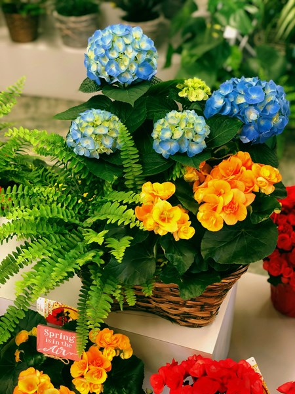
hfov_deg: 28.0
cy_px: 197
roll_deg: +0.4
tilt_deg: -35.8
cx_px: 148
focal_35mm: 52
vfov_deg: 36.8
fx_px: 591
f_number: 2.4
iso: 100
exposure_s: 1/40
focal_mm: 6
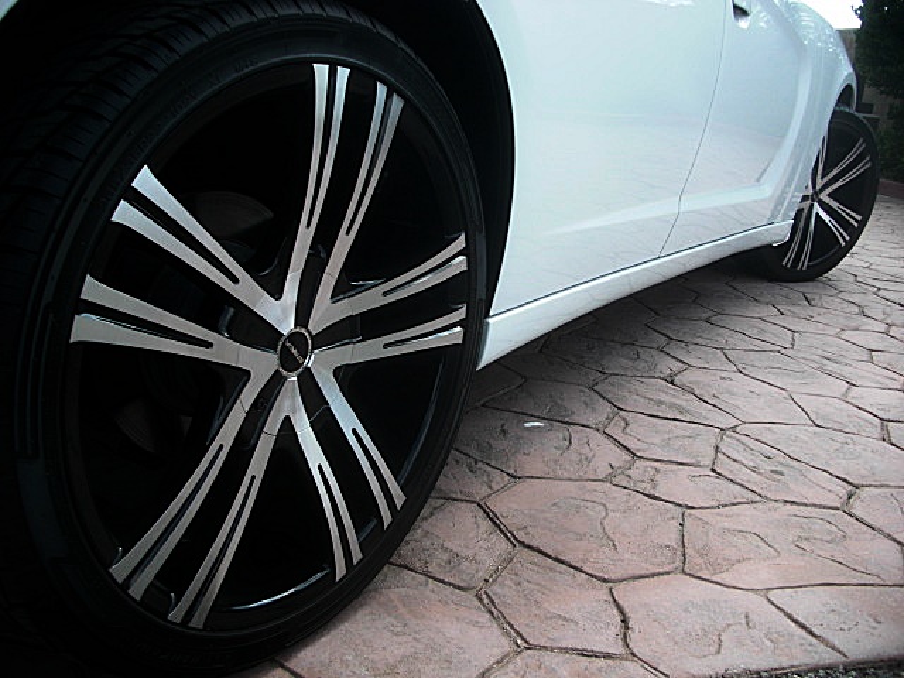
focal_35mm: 36
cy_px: 339
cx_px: 452
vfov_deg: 39.7
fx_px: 940
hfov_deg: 51.4
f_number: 2.8
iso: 50
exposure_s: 1/320
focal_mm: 6.3
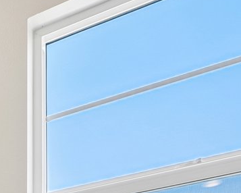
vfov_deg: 16.0
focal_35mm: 70
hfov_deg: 20.9
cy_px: 408
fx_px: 500
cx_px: -164
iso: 125
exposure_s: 1/30
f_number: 8
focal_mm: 13
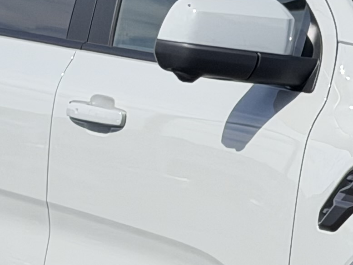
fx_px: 2540
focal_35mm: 249
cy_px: 253
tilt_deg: -6.2
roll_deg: -3.3
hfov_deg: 7.8
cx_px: 472
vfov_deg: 6.0
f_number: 1.78
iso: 80
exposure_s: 1/4878
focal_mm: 6.76
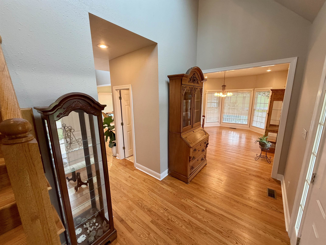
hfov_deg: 102.1
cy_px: 122
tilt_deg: -13.1
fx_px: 132
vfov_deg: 85.7
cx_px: 163
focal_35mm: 14
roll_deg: +0.4
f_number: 2.2
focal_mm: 2.22
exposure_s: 1/60
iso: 320
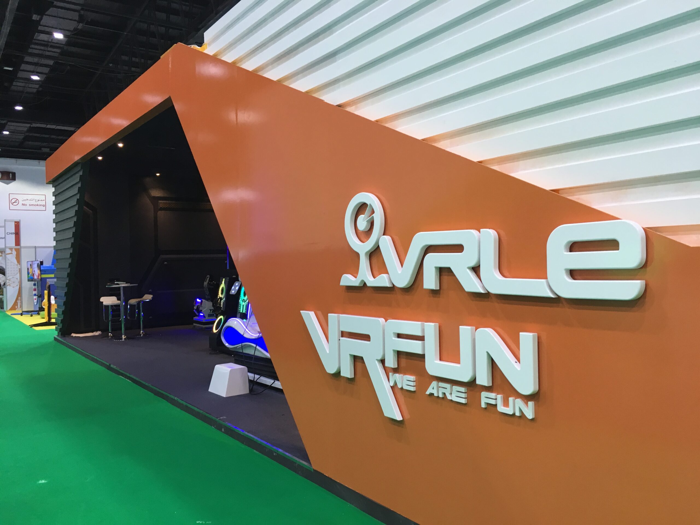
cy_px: 262
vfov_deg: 48.2
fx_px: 586
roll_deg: +1.8
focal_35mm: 29
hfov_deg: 61.7
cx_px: 350
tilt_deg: +1.7
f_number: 2.2
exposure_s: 1/33
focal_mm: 4.15
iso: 100
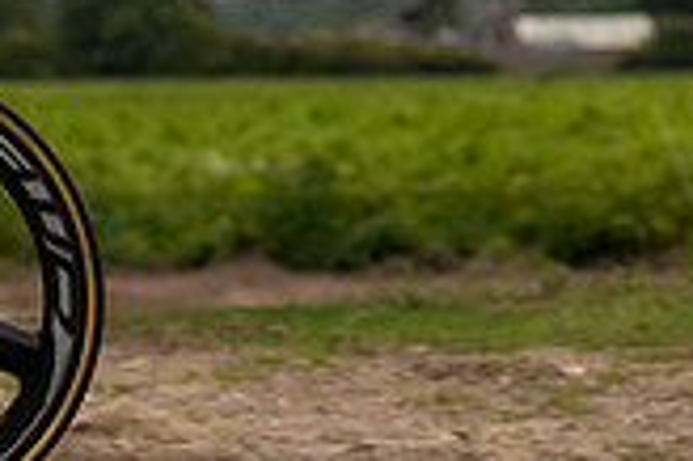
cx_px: -114
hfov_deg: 7.2
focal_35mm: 284
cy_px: -180
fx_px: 5461
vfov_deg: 4.8
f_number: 3.2
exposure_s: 1/1000
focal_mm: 79
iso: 640
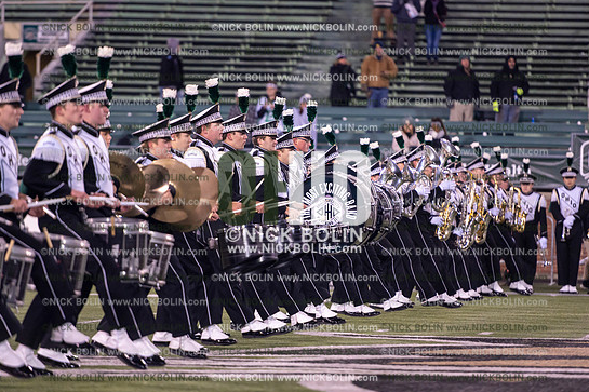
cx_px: 294
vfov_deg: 6.4
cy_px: 202
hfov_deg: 9.7
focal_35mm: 213
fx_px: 3484
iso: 2500
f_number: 2.8
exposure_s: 1/1250
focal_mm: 200
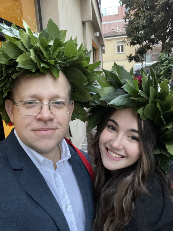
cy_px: 116
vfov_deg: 60.0
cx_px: 86
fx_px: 200
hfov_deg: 46.8
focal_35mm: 30
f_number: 2.2
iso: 800
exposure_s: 1/17
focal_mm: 2.71
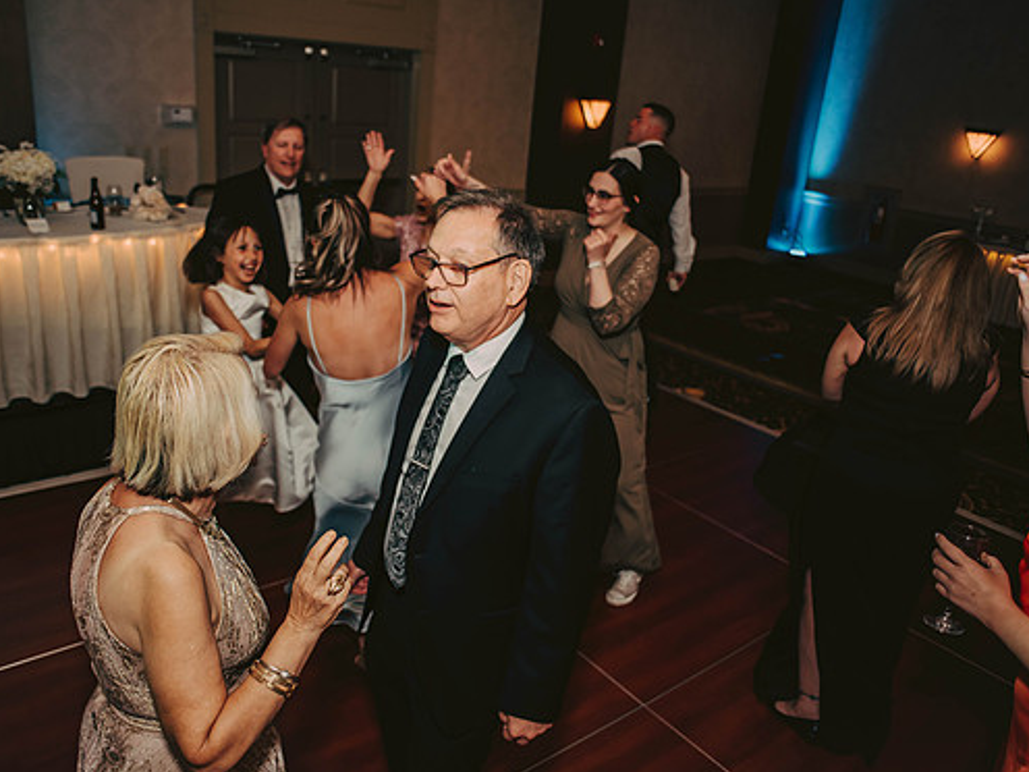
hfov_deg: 65.2
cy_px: 381
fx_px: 803
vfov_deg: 51.4
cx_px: 475
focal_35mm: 27
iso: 800
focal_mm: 24
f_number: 2.8
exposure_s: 1/100
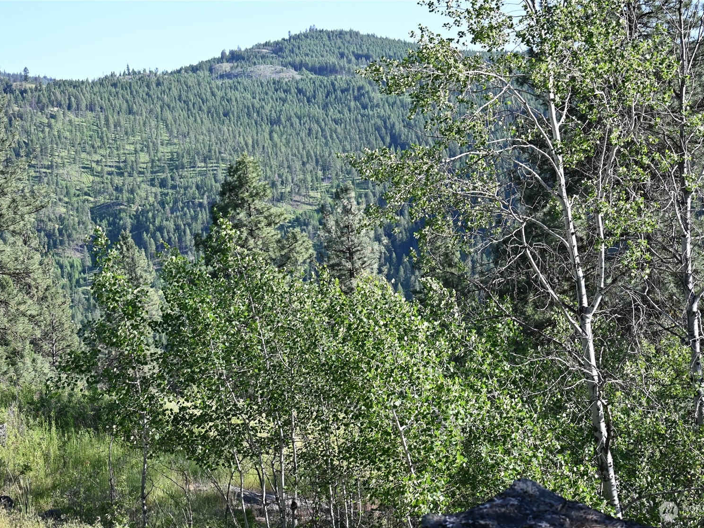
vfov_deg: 18.0
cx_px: 352
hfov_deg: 23.8
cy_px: 266
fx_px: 1668
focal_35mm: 82
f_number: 4.5
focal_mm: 50
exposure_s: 1/1000
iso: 400
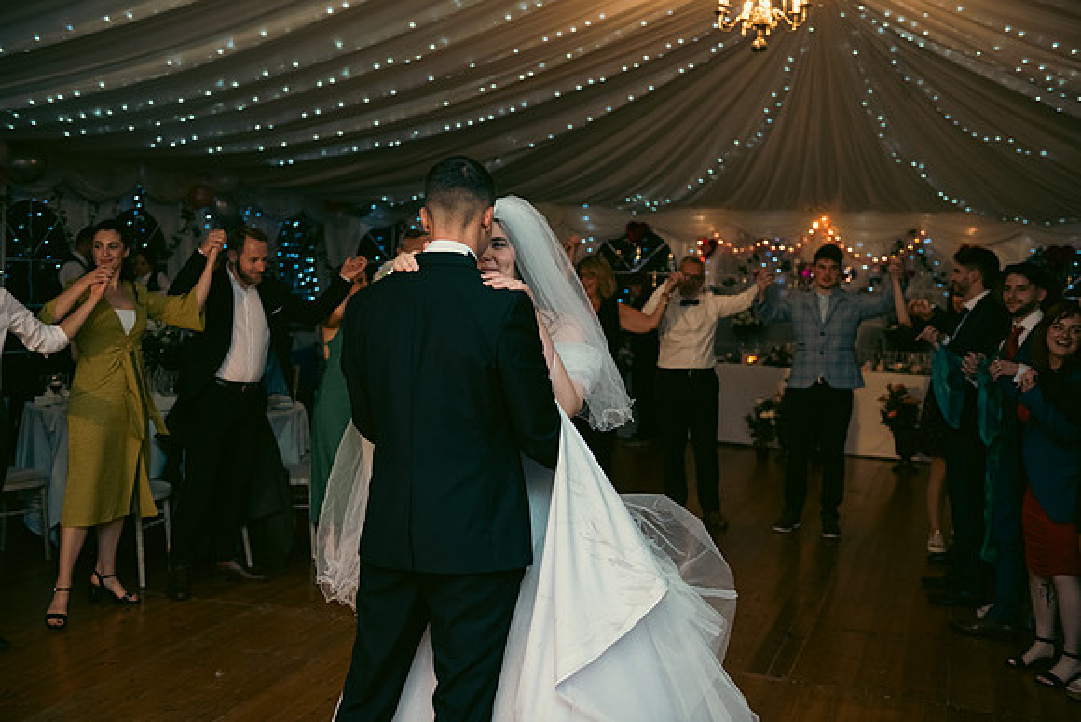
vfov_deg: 30.5
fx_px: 1321
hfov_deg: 44.5
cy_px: 361
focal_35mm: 44
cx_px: 540
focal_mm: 44
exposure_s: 1/160
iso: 800
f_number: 3.5
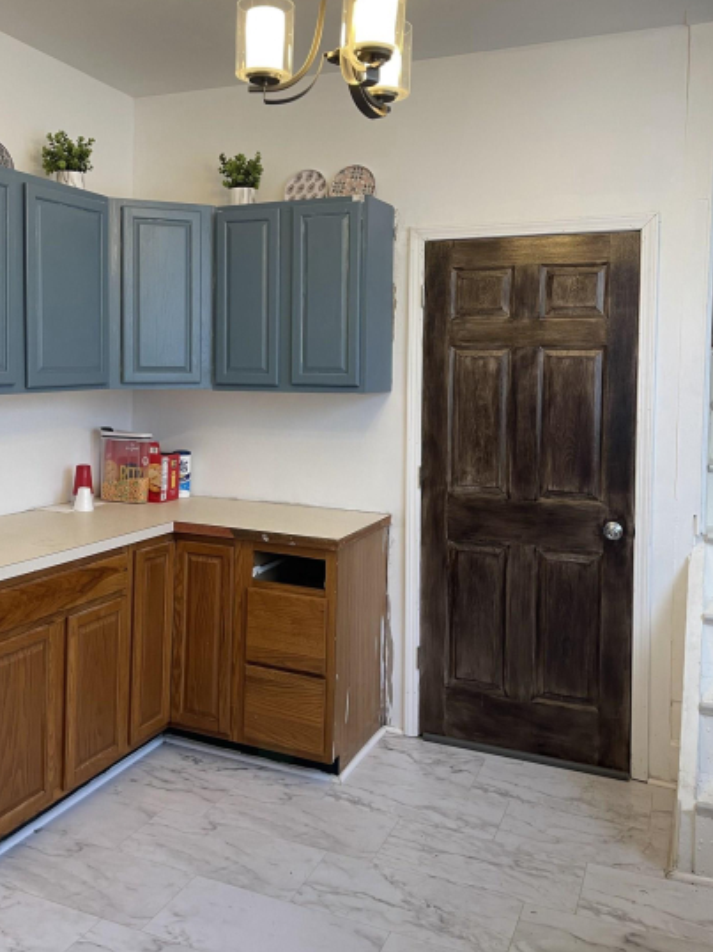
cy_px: 395
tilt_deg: -0.9
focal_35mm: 31
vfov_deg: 58.0
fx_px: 852
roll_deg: -0.5
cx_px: 274
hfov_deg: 45.1
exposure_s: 1/60
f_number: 1.6
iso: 100
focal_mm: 5.1
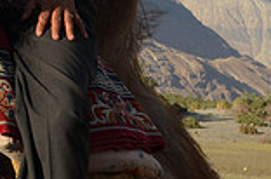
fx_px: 1343
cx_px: -45
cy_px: -70
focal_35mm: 179
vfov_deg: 7.5
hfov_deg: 11.3
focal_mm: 32
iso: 125
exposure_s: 1/250
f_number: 8
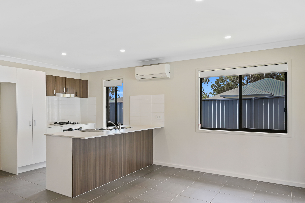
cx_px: 127
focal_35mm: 25
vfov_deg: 51.1
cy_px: 119
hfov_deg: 71.0
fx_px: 212
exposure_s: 1/20
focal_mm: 14
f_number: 4
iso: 100
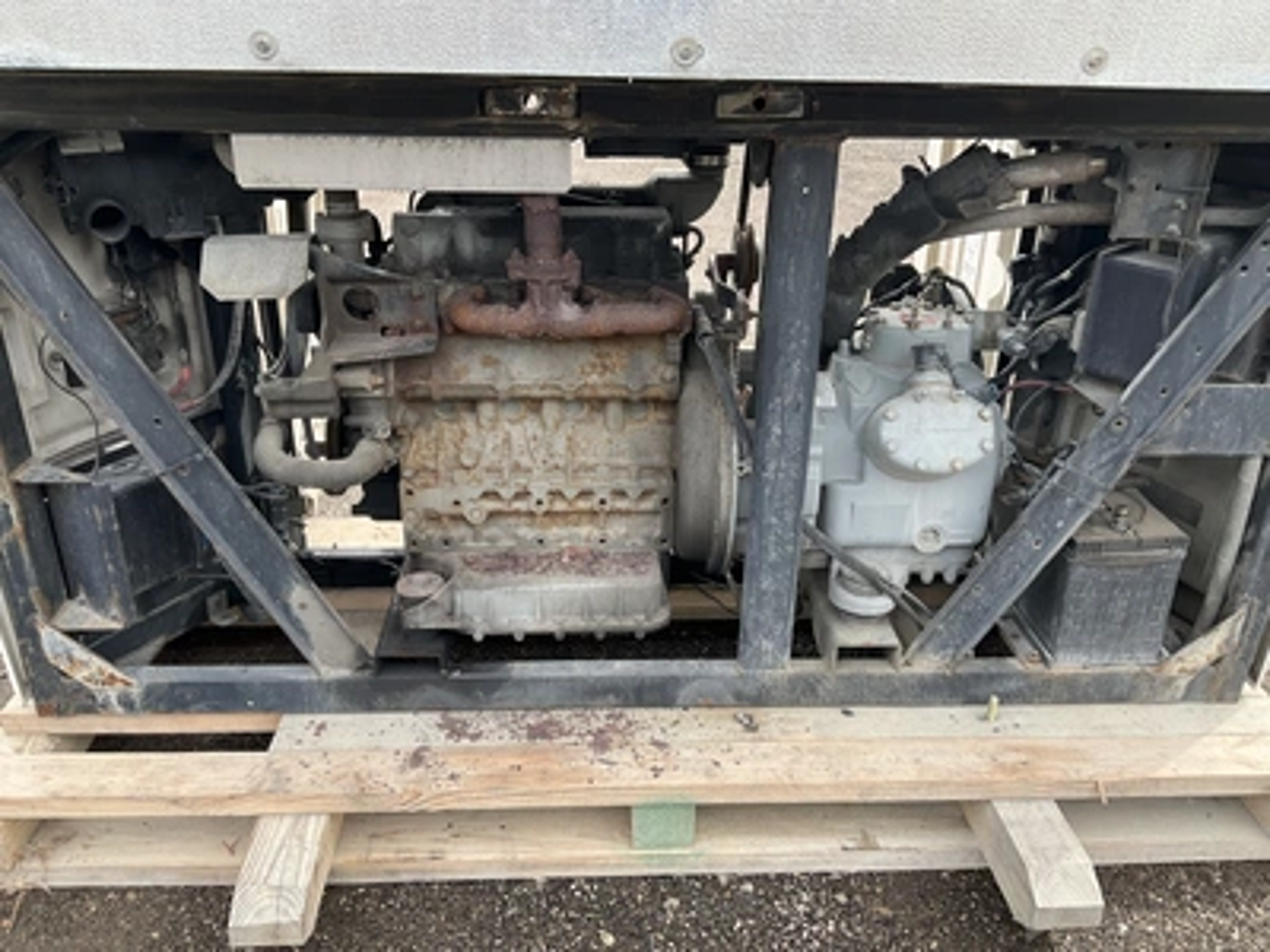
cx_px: 635
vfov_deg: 48.2
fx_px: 1064
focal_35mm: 29
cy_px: 476
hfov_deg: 61.7
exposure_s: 1/228
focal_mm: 3
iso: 20
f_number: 1.8
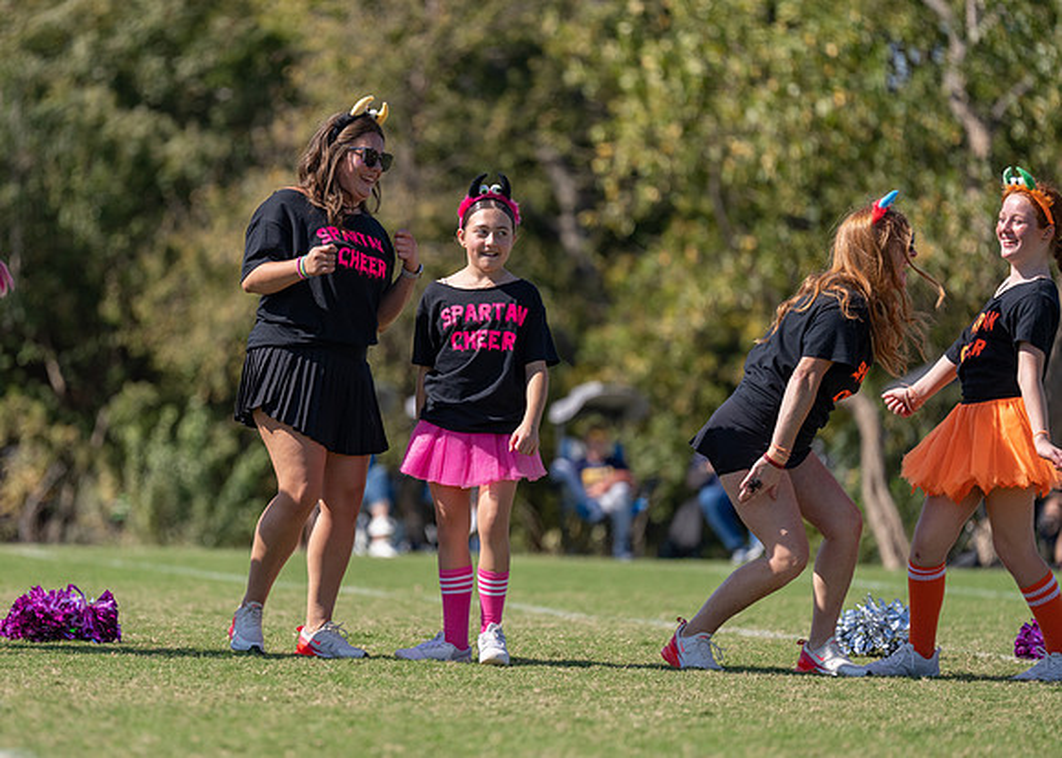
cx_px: 404
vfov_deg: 6.2
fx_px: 6966
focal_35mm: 231
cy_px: 389
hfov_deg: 8.7
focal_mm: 185
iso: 320
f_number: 2.8
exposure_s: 1/6400
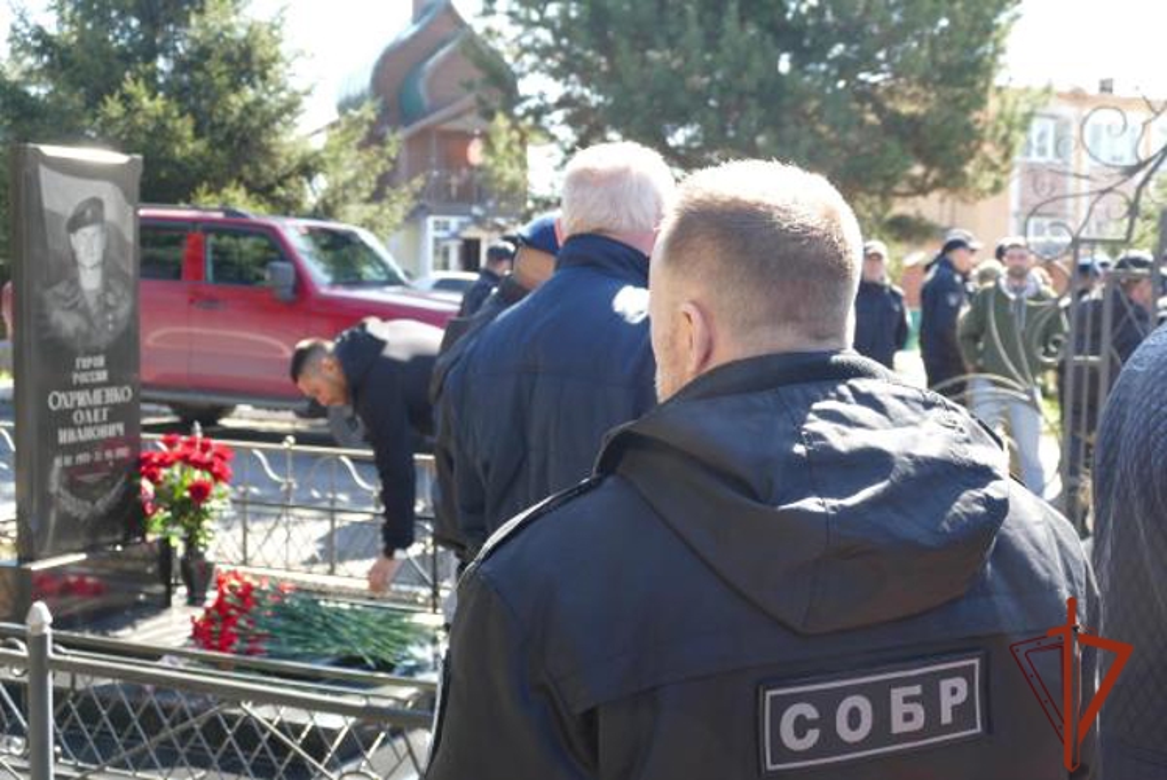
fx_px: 1427
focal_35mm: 44
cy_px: 390
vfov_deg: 30.6
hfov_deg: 44.5
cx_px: 584
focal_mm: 16
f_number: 3.2
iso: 125
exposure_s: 1/160
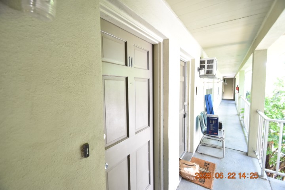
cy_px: 95
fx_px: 119
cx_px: 142
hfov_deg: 100.4
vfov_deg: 77.3
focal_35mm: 15
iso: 800
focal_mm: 10
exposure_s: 1/45
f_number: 3.5
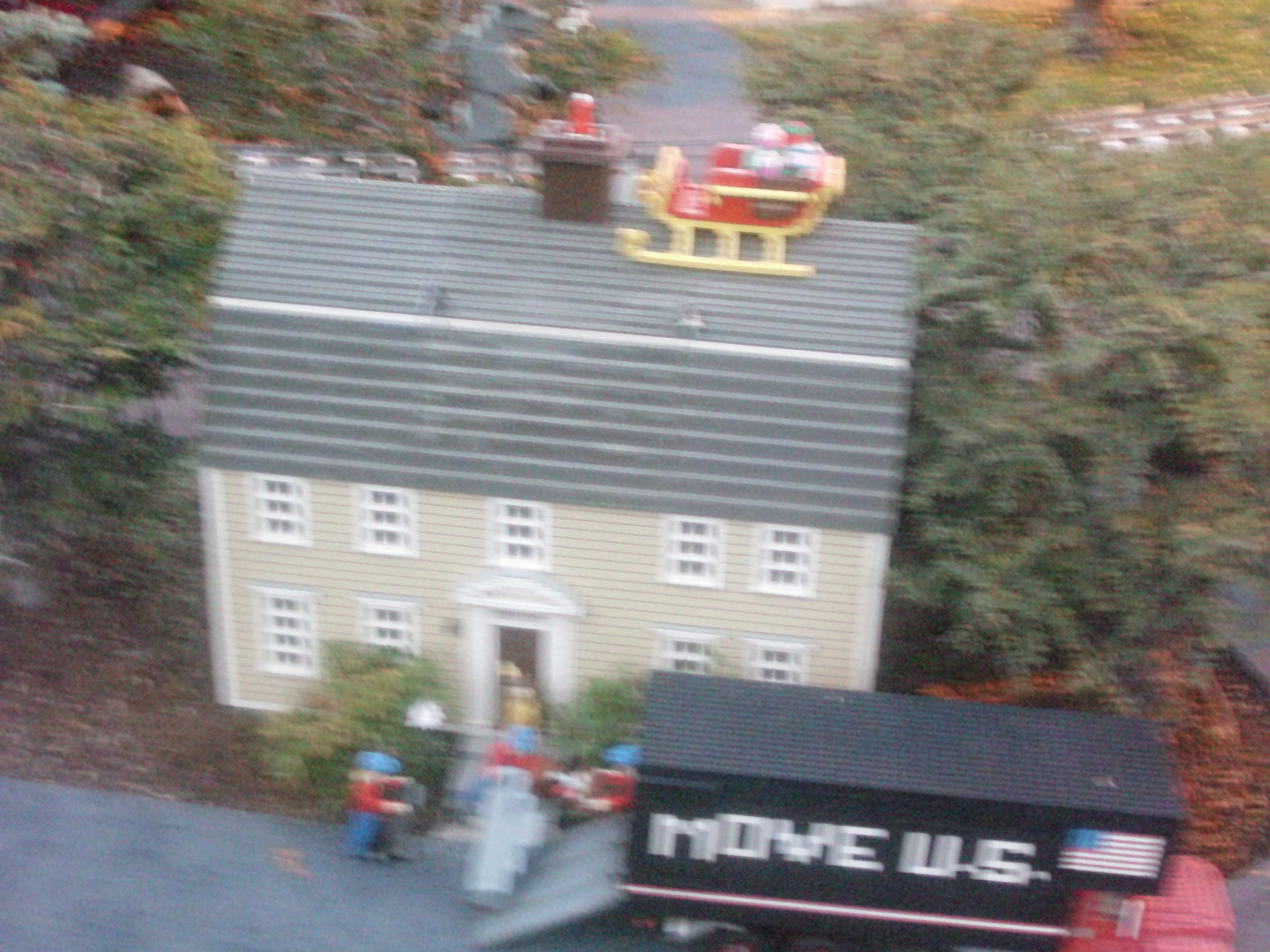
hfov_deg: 34.3
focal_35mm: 56
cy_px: 476
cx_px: 635
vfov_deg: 26.1
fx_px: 2055
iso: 1600
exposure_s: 1/10
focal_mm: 9.4
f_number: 3.8
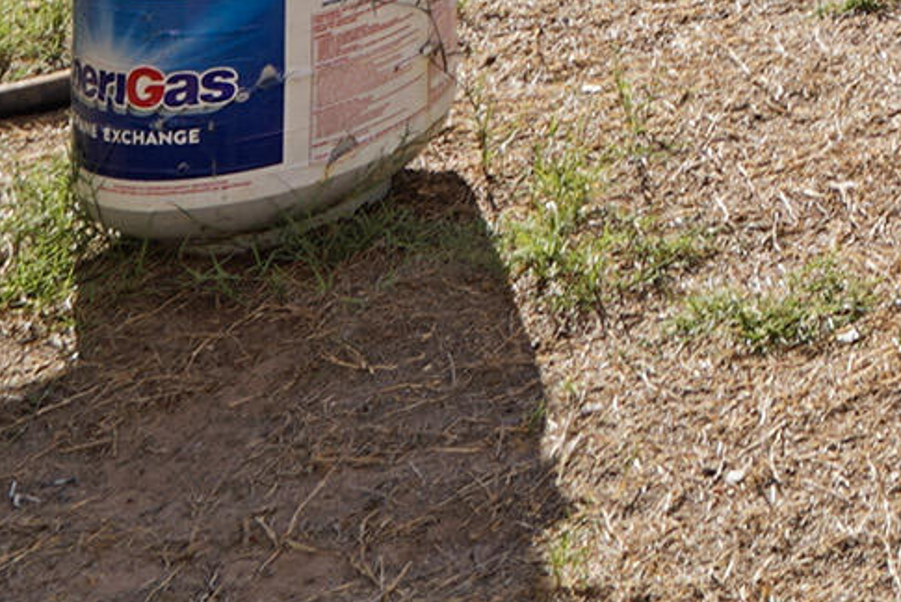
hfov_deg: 16.0
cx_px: 1939
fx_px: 2229
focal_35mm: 89
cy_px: -977
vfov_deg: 11.6
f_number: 8
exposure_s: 1/8
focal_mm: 16
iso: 100
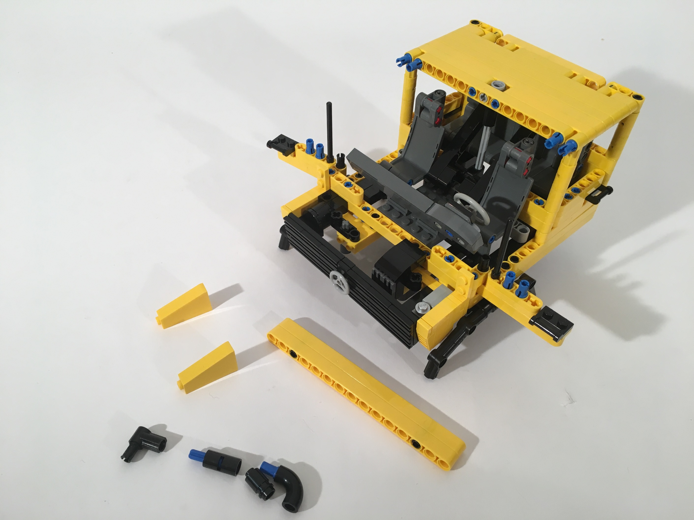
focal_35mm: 29
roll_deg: -3.4
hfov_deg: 61.7
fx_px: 581
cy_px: 260
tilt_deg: -43.7
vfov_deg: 48.2
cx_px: 347
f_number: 2.2
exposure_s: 1/40
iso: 25
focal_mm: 4.15
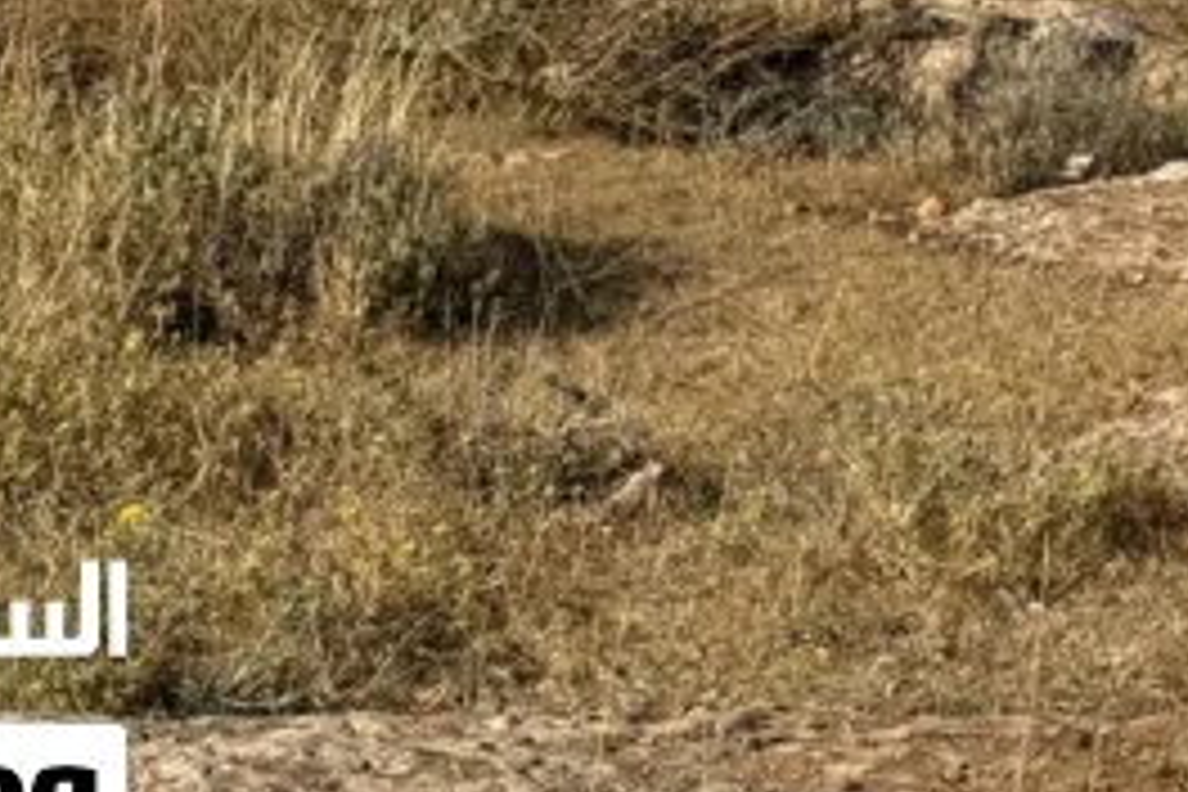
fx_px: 3993
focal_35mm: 121
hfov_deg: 16.9
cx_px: 806
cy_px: -90
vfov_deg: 11.2
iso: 64
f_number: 1.78
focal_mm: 6.76
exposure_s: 1/6536
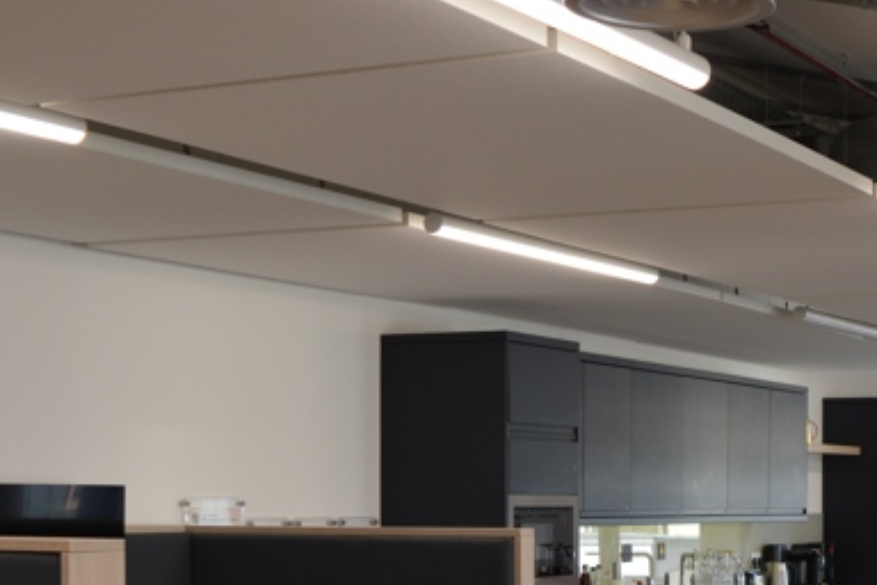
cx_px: 761
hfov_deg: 24.7
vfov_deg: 16.7
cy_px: 579
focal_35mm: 80
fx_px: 1949
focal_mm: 20
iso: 400
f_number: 5.6
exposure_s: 1/100
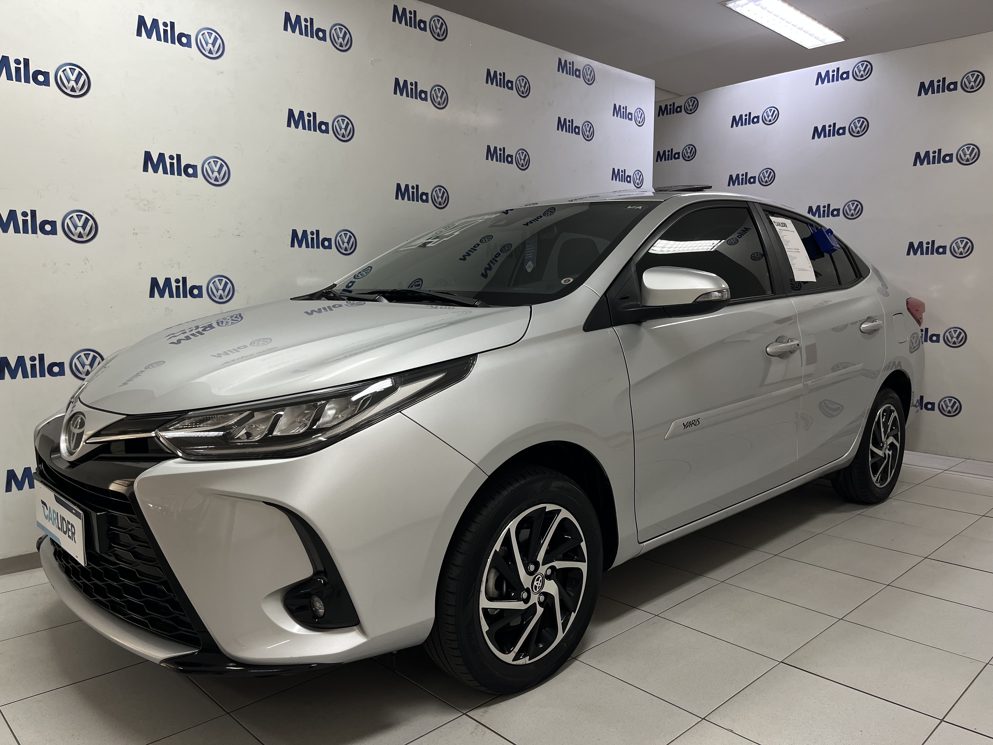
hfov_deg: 67.3
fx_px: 746
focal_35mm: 26
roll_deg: -0.2
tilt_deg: -6.2
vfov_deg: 53.1
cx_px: 496
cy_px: 372
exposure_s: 1/60
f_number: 1.6
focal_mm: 5.1
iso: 64
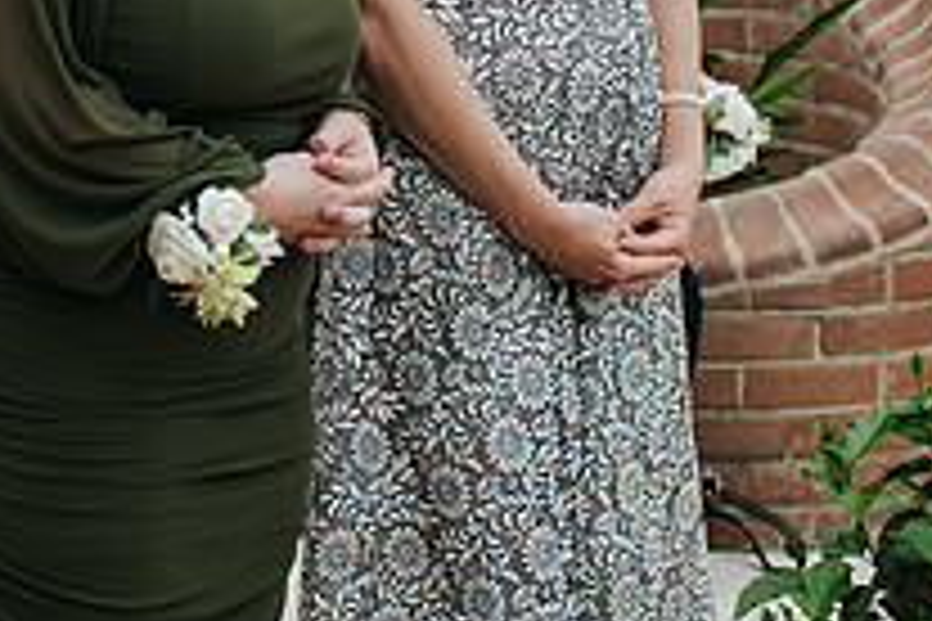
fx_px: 2951
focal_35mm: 114
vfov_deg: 11.6
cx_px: 253
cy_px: -220
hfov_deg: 17.9
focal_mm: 35
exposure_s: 1/800
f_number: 3.5
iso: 280
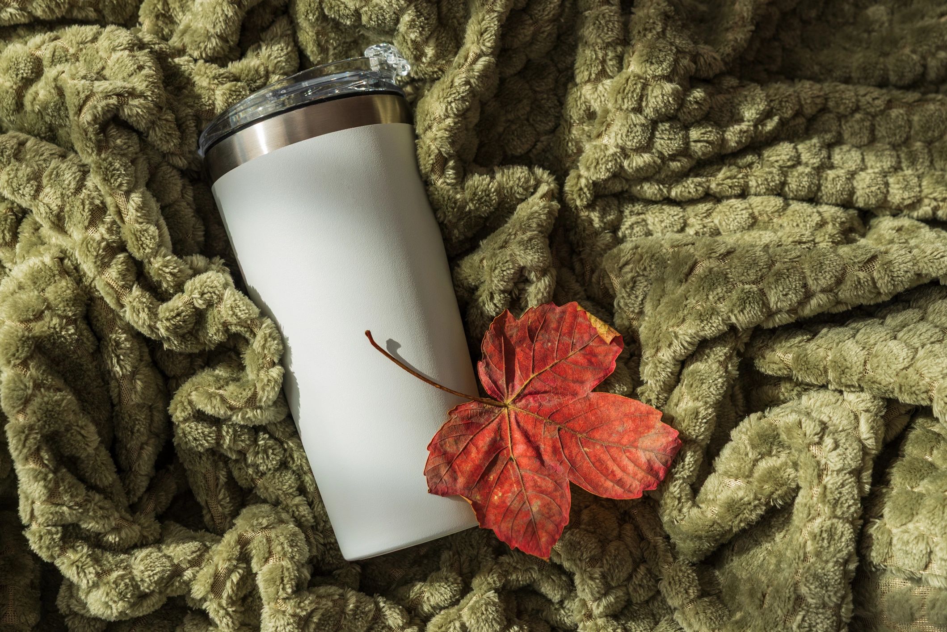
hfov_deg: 28.8
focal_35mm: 70
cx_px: 474
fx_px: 1842
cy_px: 316
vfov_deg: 19.5
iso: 100
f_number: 8
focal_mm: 70
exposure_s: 1/80
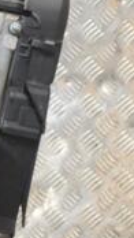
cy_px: 171
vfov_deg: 10.4
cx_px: -129
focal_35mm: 206
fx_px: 1300
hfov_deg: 5.8
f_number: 5
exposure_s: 1/30
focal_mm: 38
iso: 1600
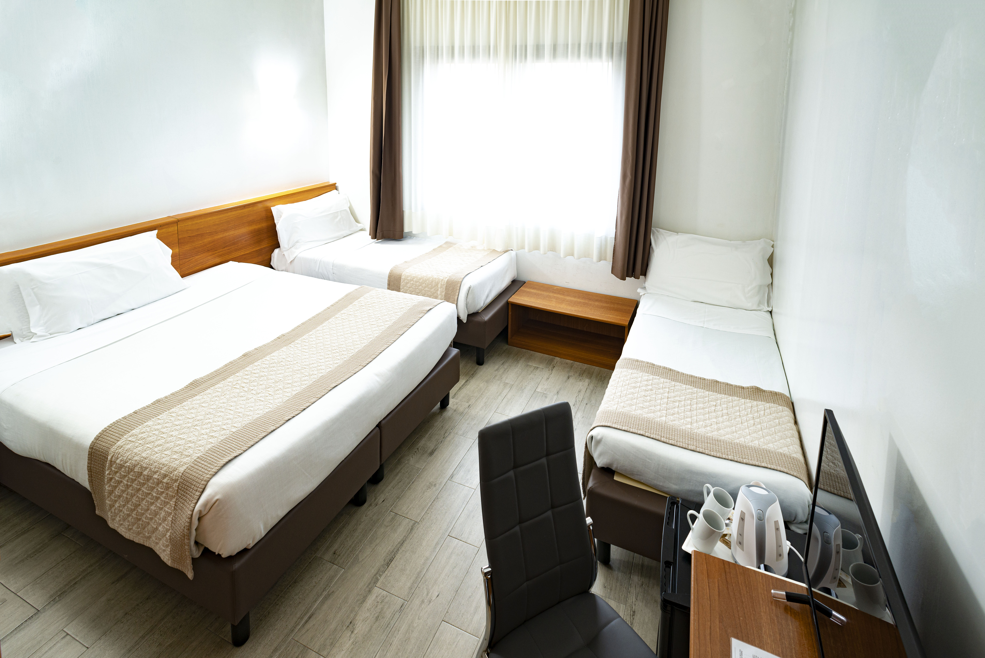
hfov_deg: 84.0
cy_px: 329
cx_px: 492
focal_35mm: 20
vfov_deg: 62.0
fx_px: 547
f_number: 8
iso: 400
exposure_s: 1/2
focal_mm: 20
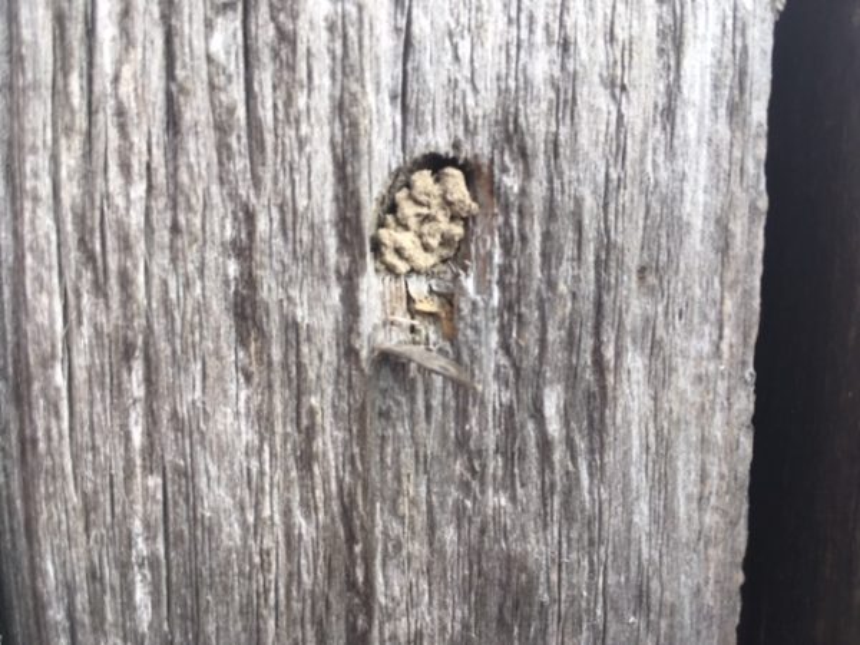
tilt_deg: -5.9
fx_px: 720
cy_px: 322
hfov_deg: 61.7
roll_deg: -0.8
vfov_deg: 48.2
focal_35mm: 29
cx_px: 430
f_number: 2.2
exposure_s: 1/118
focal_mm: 4.15
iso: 25
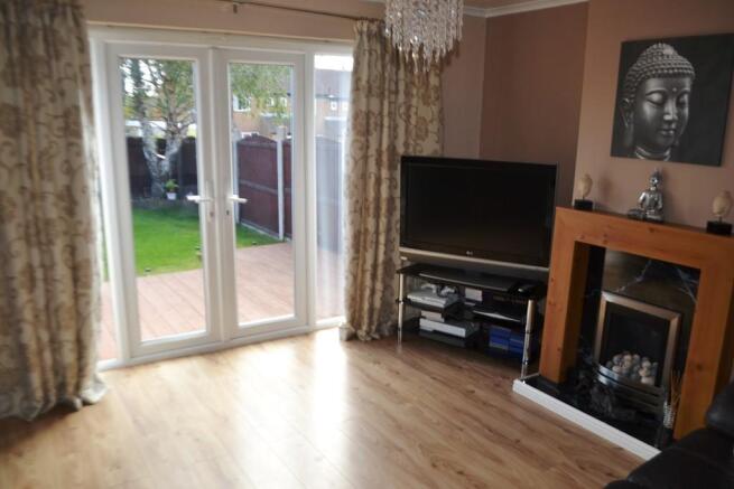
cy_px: 244
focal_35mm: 27
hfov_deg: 67.4
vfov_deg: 48.0
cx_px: 367
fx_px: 551
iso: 220
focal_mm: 18
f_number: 4
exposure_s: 1/125
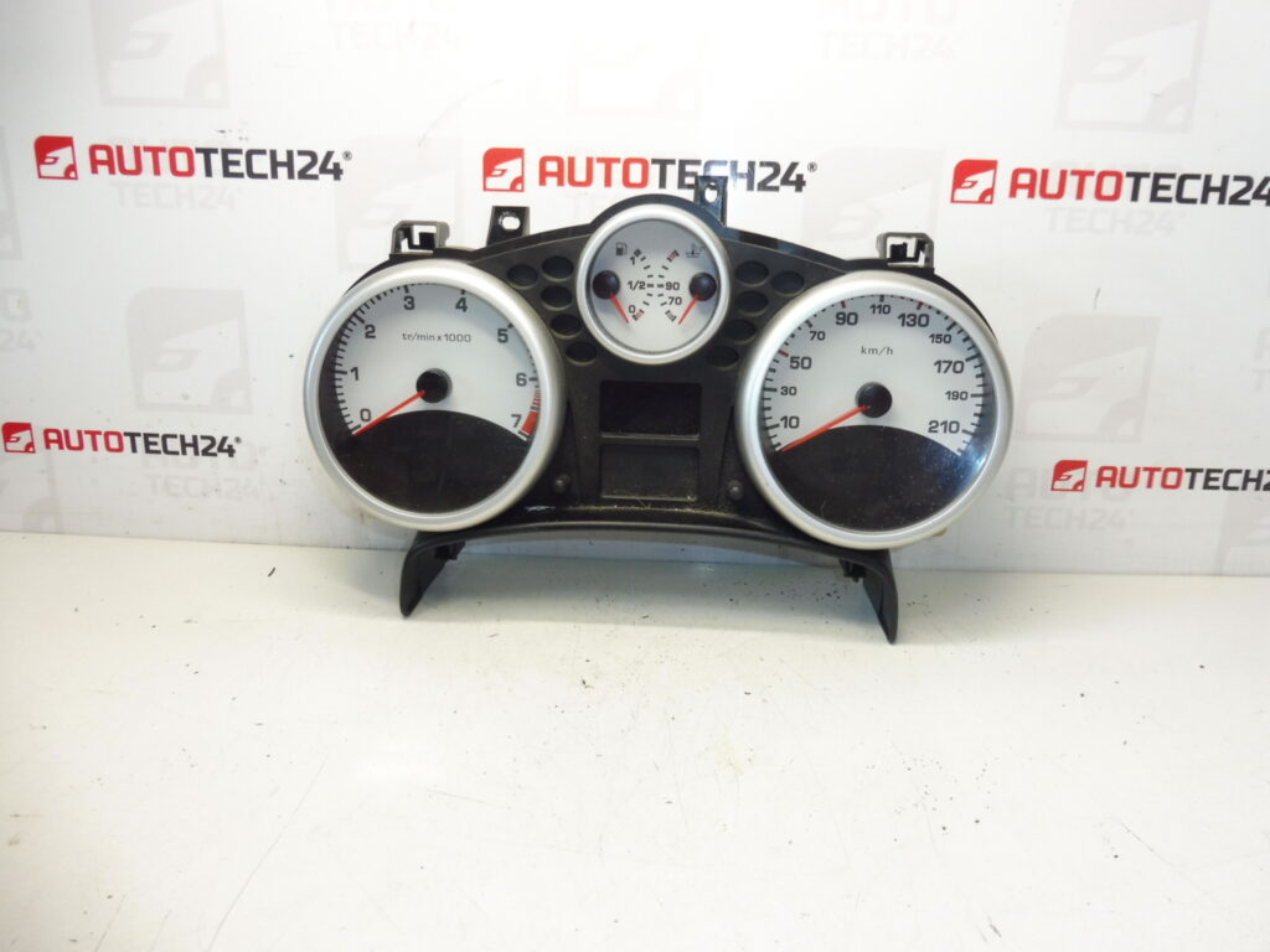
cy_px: 476
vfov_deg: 56.8
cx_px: 635
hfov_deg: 71.6
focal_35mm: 24
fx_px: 881
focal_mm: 4.3
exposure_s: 1/60
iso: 200
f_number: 3.5
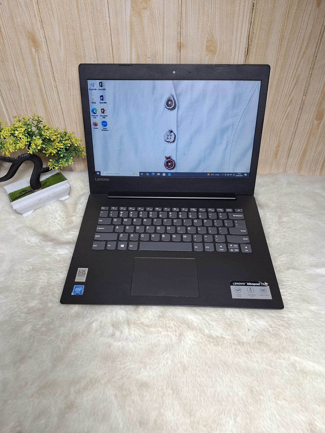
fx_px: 288
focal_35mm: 23
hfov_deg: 58.9
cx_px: 162
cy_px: 216
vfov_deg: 73.9
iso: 80
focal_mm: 5.54
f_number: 1.8
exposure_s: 1/100
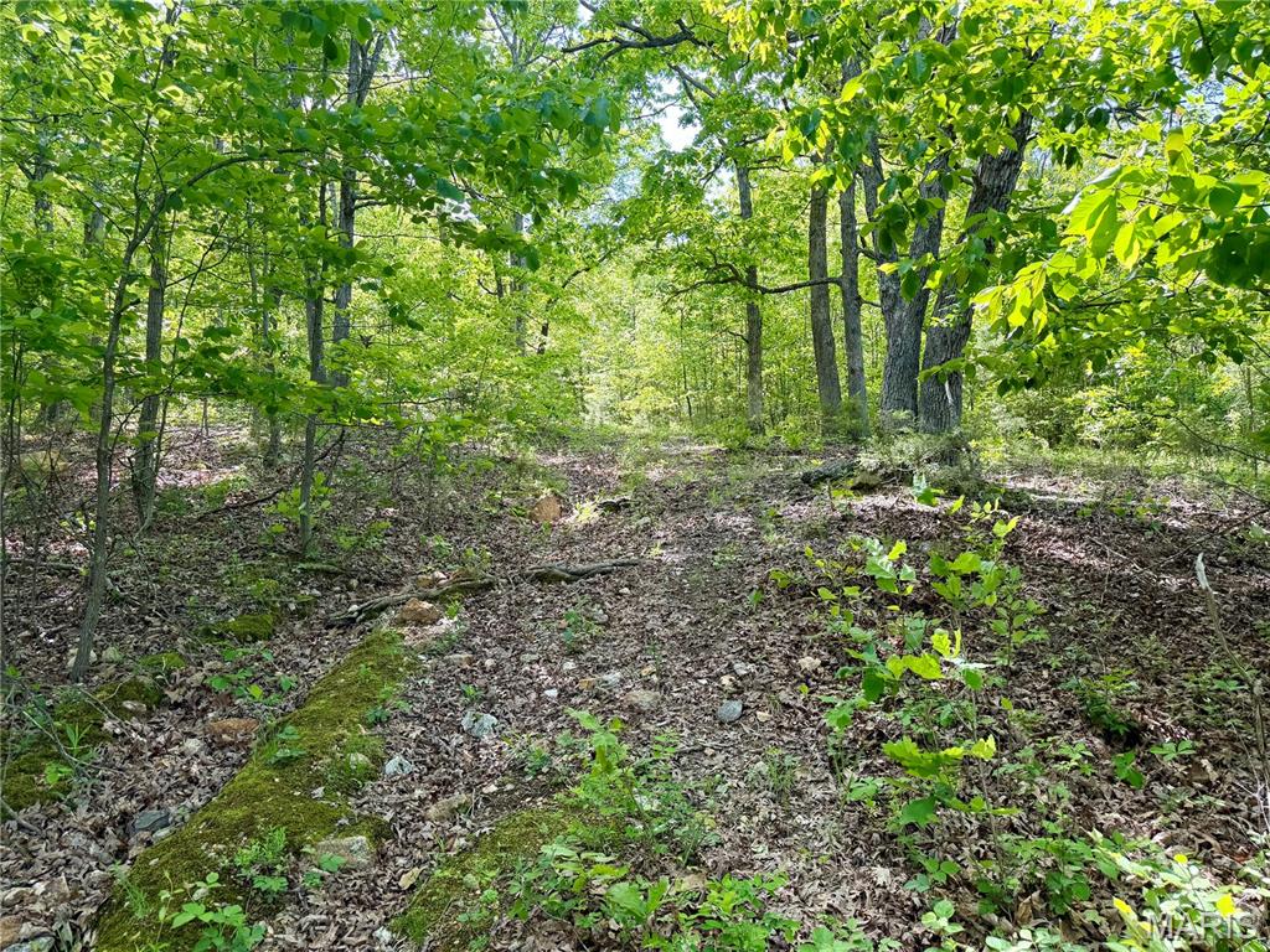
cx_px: 635
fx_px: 881
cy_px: 476
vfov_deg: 56.8
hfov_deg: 71.6
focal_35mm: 24
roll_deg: +1.7
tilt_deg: +3.3
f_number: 1.78
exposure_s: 1/333
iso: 80
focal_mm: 6.76
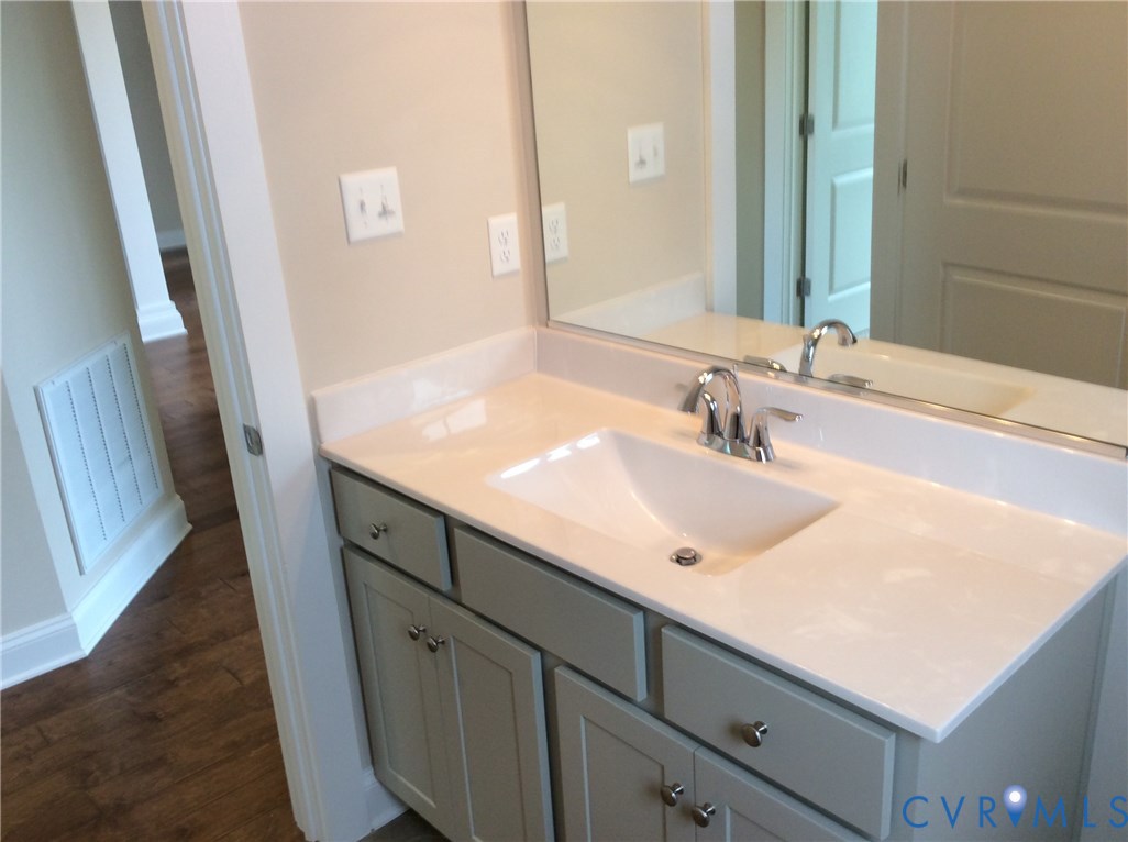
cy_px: 421
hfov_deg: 56.9
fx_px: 1041
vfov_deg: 44.0
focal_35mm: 32
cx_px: 564
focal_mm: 3.3
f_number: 2.4
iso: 32
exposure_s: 1/30
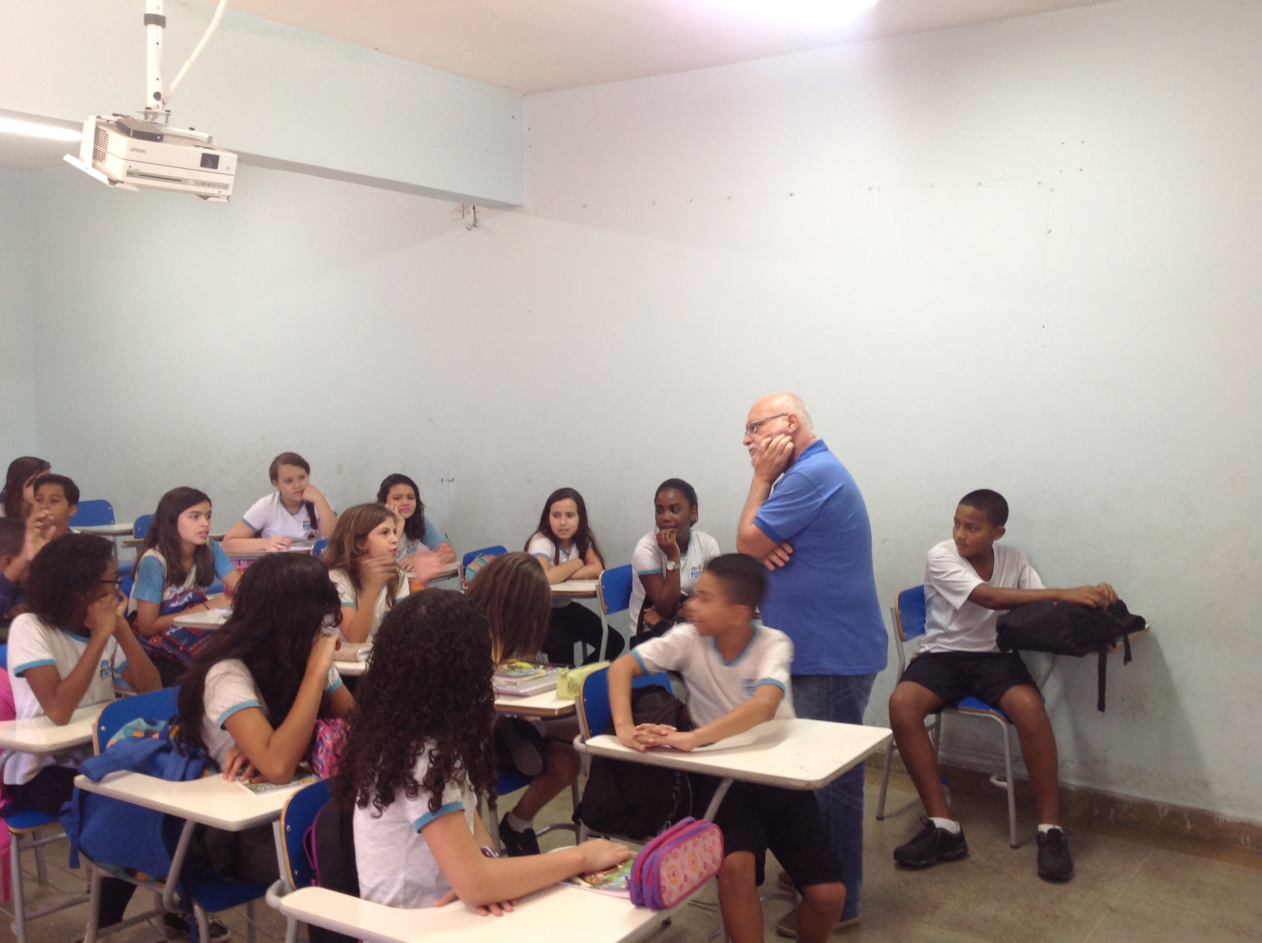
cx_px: 631
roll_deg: -0.8
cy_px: 472
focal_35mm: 35
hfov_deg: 52.7
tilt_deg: -3.6
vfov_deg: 40.6
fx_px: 1274
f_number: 2.4
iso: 50
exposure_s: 1/15
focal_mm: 4.28
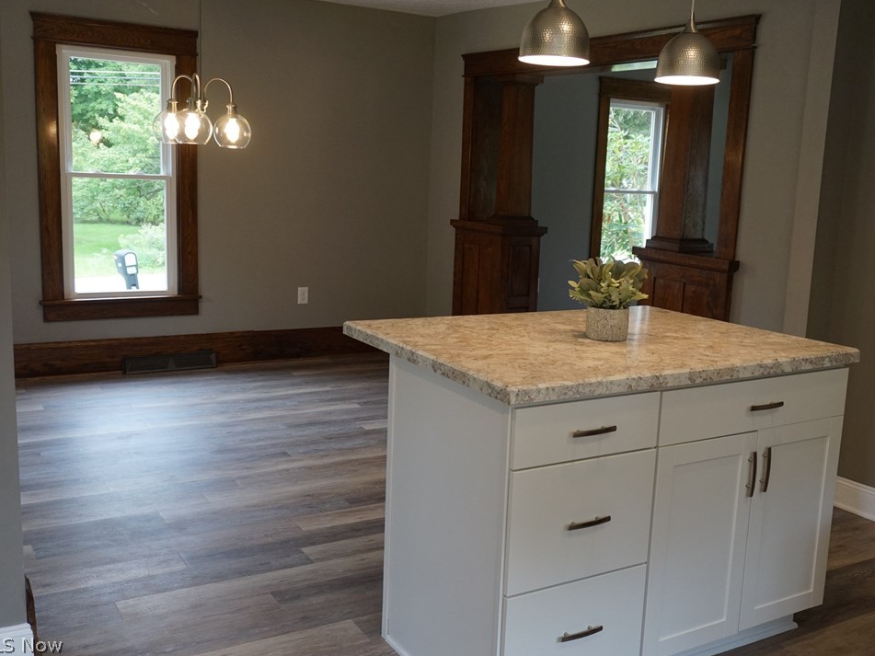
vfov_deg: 41.2
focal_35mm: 35
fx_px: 873
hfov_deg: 53.2
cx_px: 469
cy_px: 328
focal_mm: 21
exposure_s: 1/160
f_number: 4
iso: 640
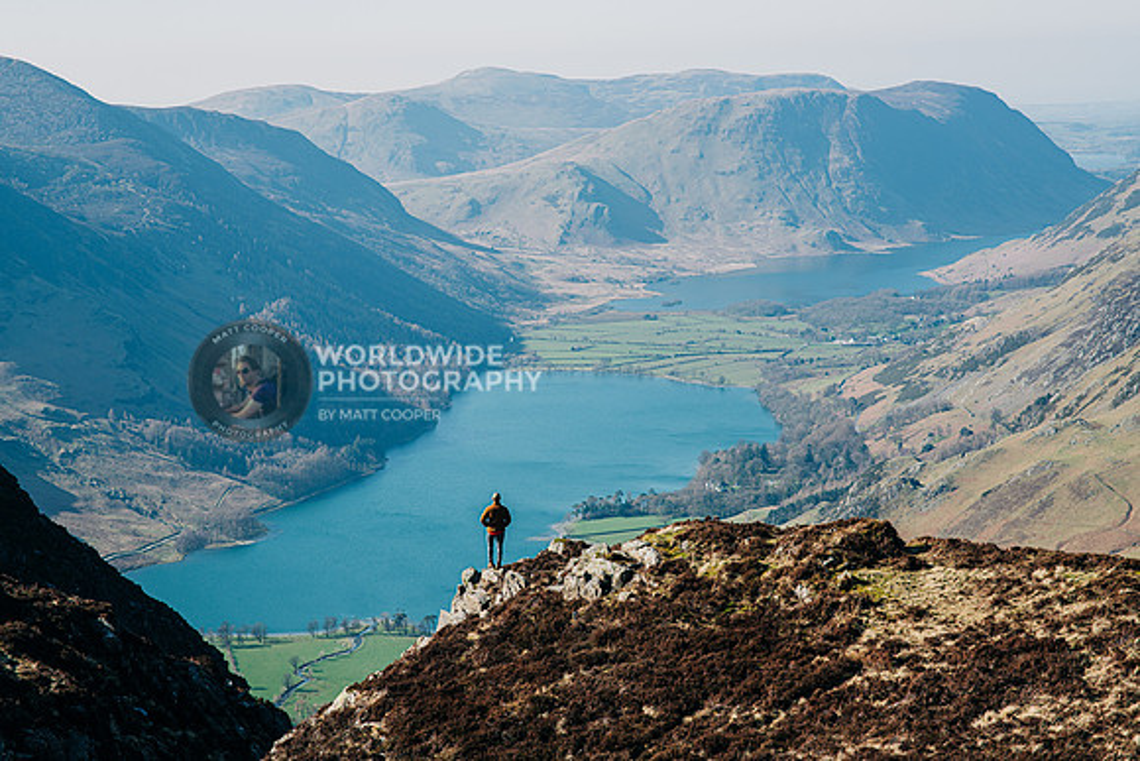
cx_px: 570
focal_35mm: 85
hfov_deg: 23.9
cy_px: 380
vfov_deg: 16.1
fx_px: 2692
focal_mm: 85
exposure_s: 1/160
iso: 64
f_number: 8
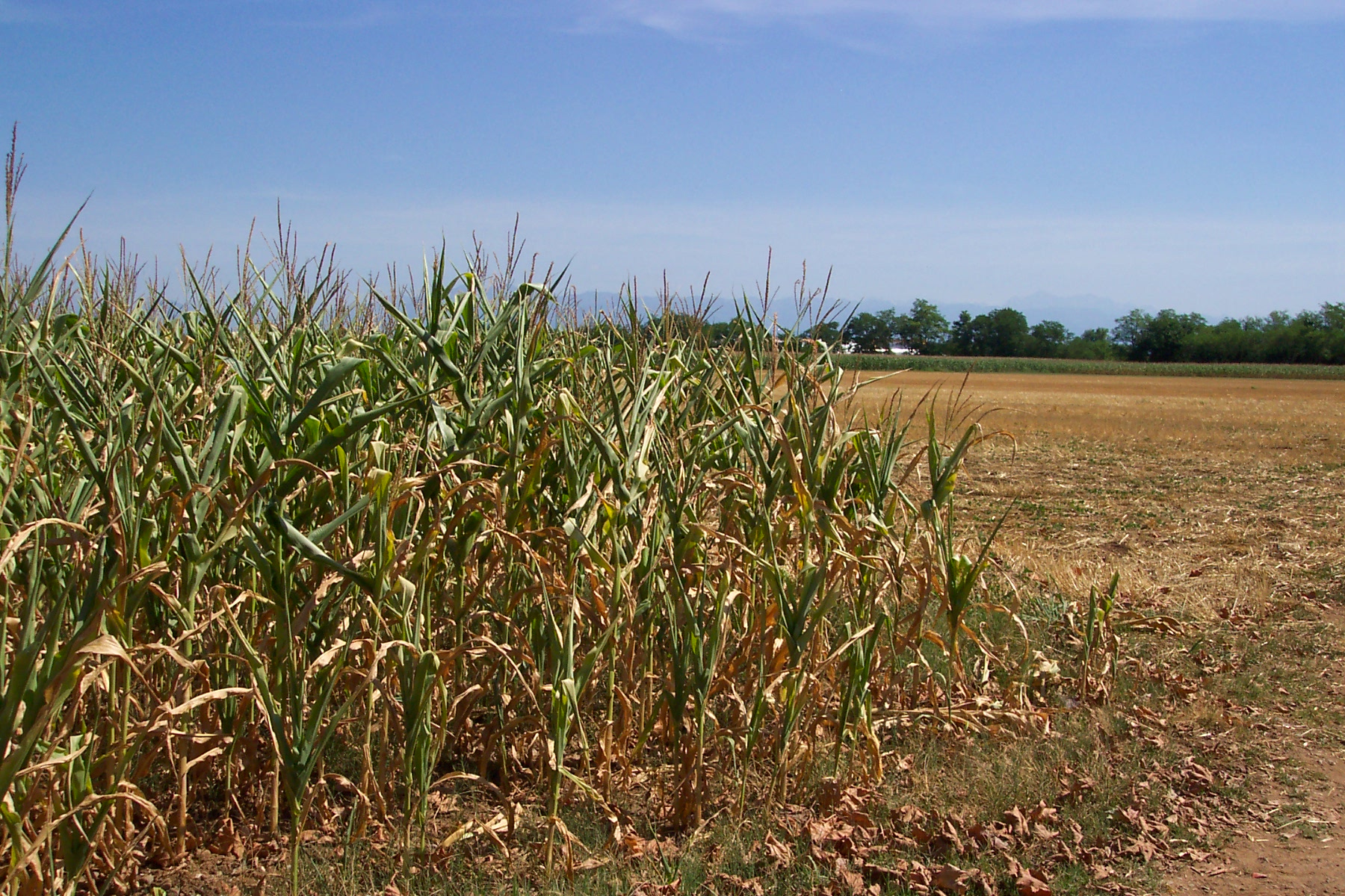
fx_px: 1420
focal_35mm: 38
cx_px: 672
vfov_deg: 35.1
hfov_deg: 50.7
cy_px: 448
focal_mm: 8
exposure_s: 1/1000
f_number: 4.8
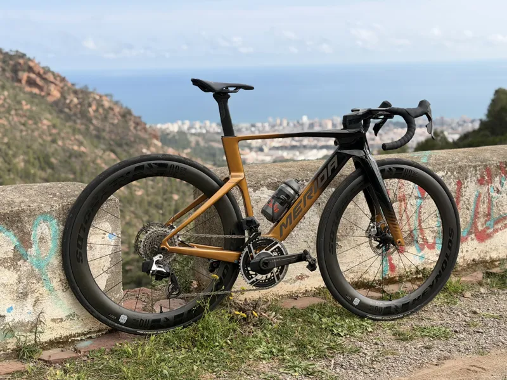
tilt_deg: -10.8
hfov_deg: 39.7
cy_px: 190
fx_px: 703
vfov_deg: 30.3
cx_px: 254
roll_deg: +1.5
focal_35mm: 48
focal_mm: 6.76
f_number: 1.78
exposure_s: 1/2976
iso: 64
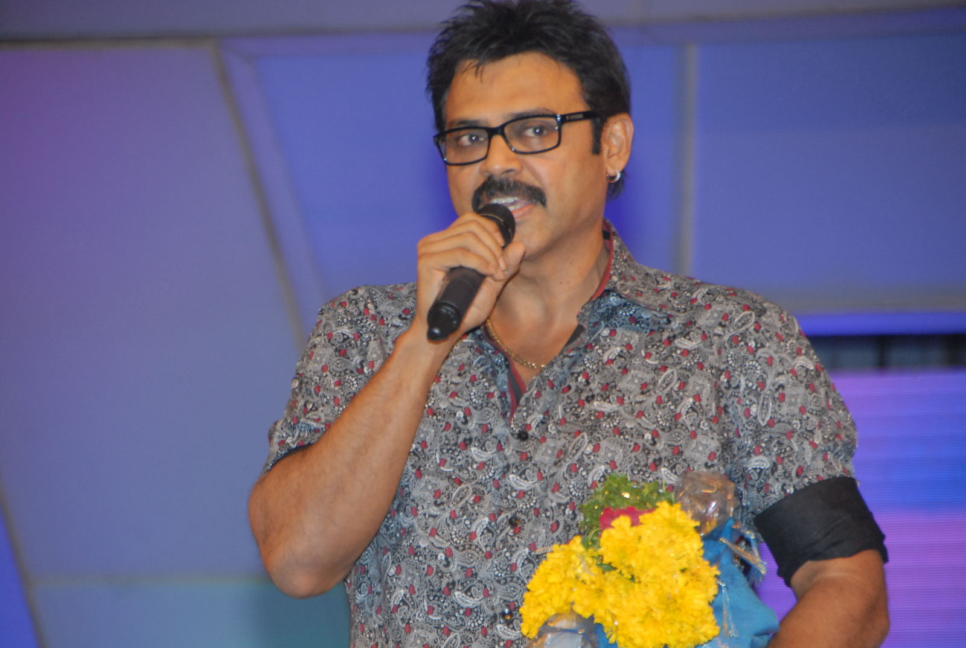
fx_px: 8066
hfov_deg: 6.9
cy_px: 324
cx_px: 483
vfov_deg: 4.6
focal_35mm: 300
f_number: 5.6
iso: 640
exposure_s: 1/125
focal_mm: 200
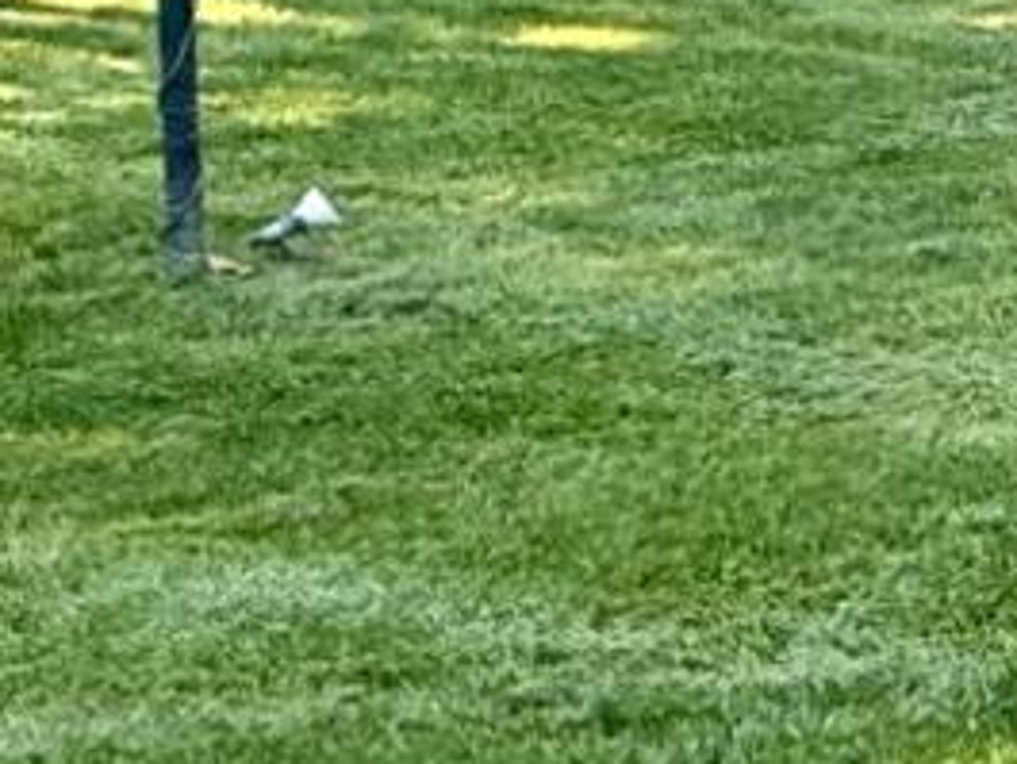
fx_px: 3174
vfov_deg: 13.0
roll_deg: -1.8
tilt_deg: -7.0
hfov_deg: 11.6
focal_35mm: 108
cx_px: 2947
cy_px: -357
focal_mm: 2.22
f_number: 2.2
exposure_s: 1/99
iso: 100
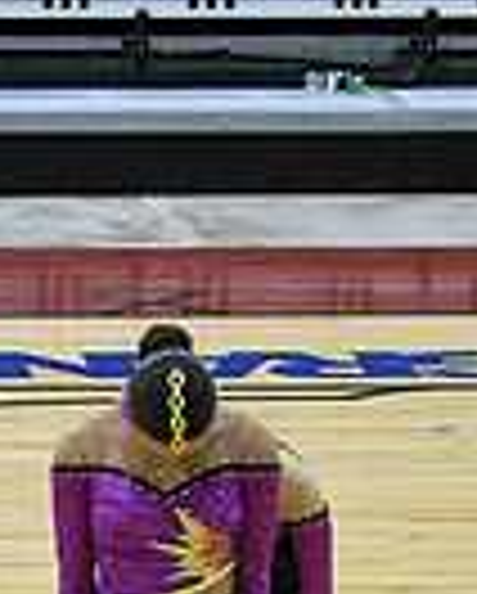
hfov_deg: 3.5
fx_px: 7623
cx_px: -806
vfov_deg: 4.5
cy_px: 533
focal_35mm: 433
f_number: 4
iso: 5000
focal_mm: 70
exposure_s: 1/400
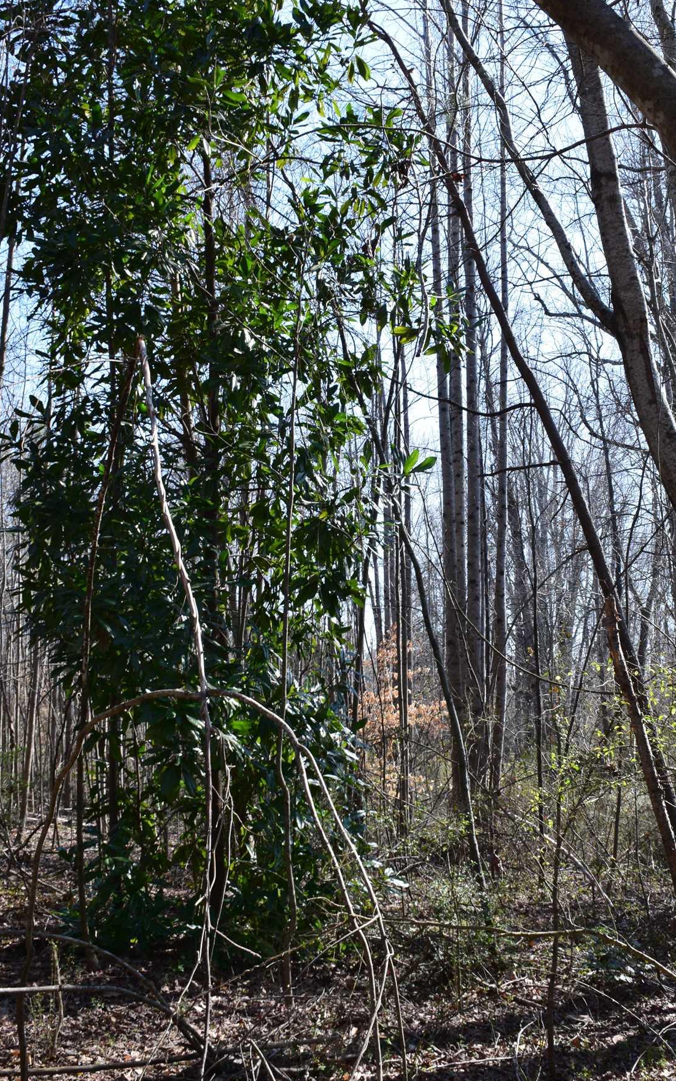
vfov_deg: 53.9
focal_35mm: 36
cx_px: 410
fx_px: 1061
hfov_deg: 35.2
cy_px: 489
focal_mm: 18
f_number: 10
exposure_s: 1/250
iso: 400
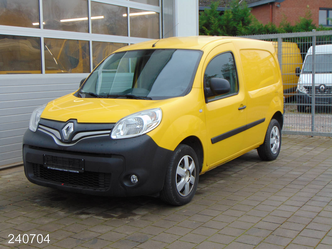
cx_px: 166
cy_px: 124
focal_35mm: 50
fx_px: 480
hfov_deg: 38.2
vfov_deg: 29.1
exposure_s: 1/80
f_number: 3.5
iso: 80
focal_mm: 9
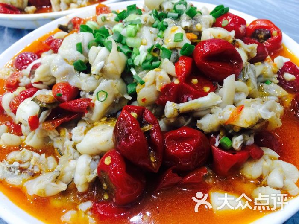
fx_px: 250
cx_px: 150
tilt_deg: -46.7
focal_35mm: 29
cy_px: 112
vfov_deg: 48.2
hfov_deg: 61.7
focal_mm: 4.15
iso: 200
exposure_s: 1/30
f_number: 2.2
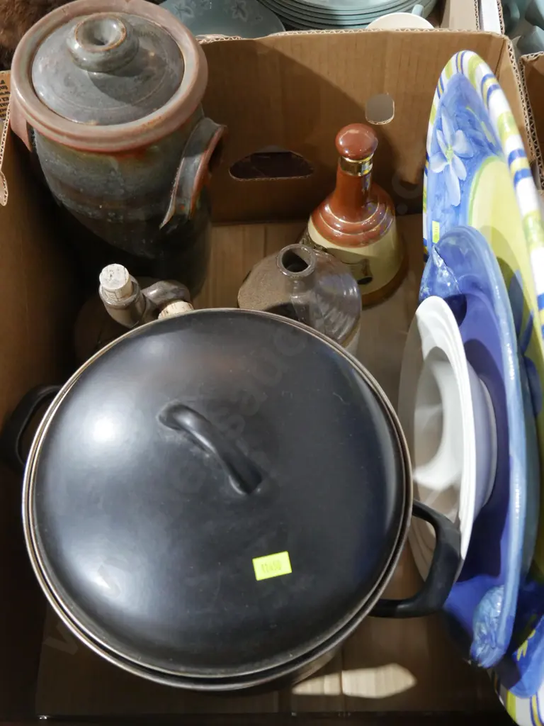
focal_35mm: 34
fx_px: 712
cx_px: 272
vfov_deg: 54.0
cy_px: 363
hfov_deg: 41.8
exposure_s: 1/60
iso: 3200
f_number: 4
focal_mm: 17
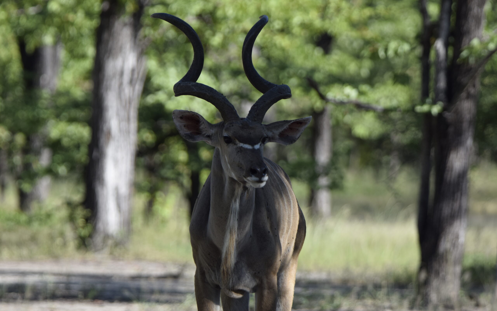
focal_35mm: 551
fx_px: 7463
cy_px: 156
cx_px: 249
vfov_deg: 2.4
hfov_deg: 3.8
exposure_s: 1/500
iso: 250
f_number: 6
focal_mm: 360
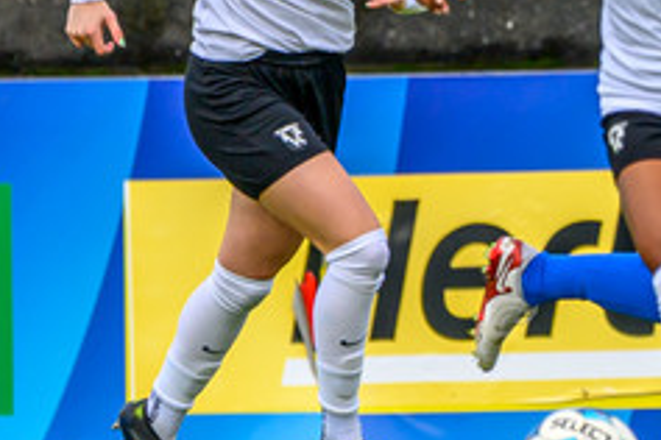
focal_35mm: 2028
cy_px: 15
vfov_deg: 0.7
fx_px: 37233
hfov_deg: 1.0
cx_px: 817
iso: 640
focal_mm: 600
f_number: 6.3
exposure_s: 1/1250
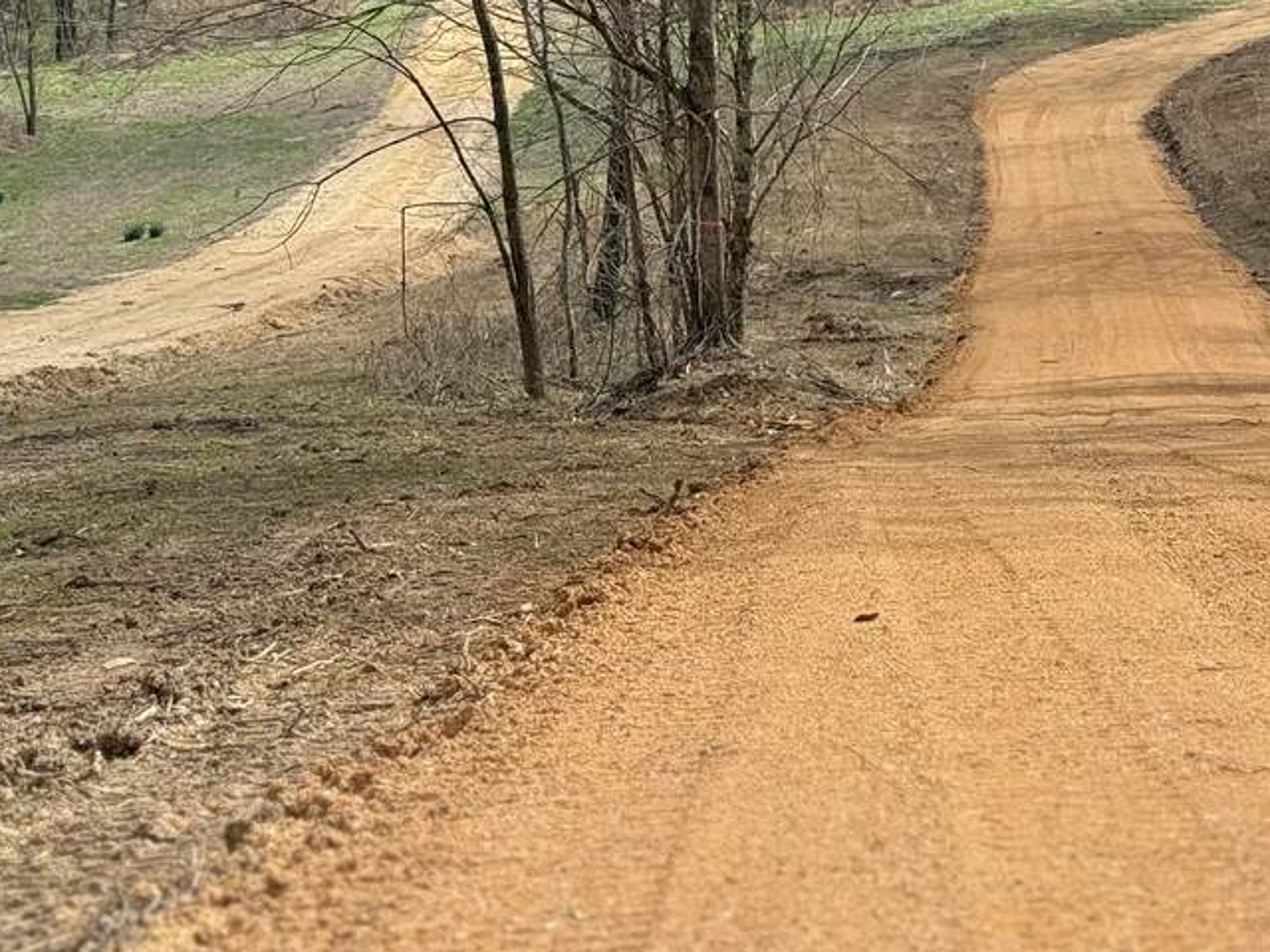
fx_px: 3522
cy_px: 12
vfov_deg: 15.1
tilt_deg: -4.7
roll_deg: -0.6
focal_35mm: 96
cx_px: 1183
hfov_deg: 20.0
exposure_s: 1/2762
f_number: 1.78
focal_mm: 6.76
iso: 80
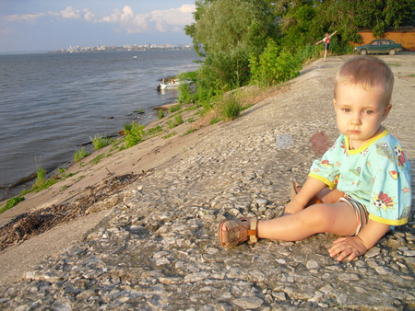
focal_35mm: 36
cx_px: 208
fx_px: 432
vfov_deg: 39.7
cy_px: 156
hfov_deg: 51.3
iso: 100
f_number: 3.1
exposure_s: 1/500
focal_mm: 6.3
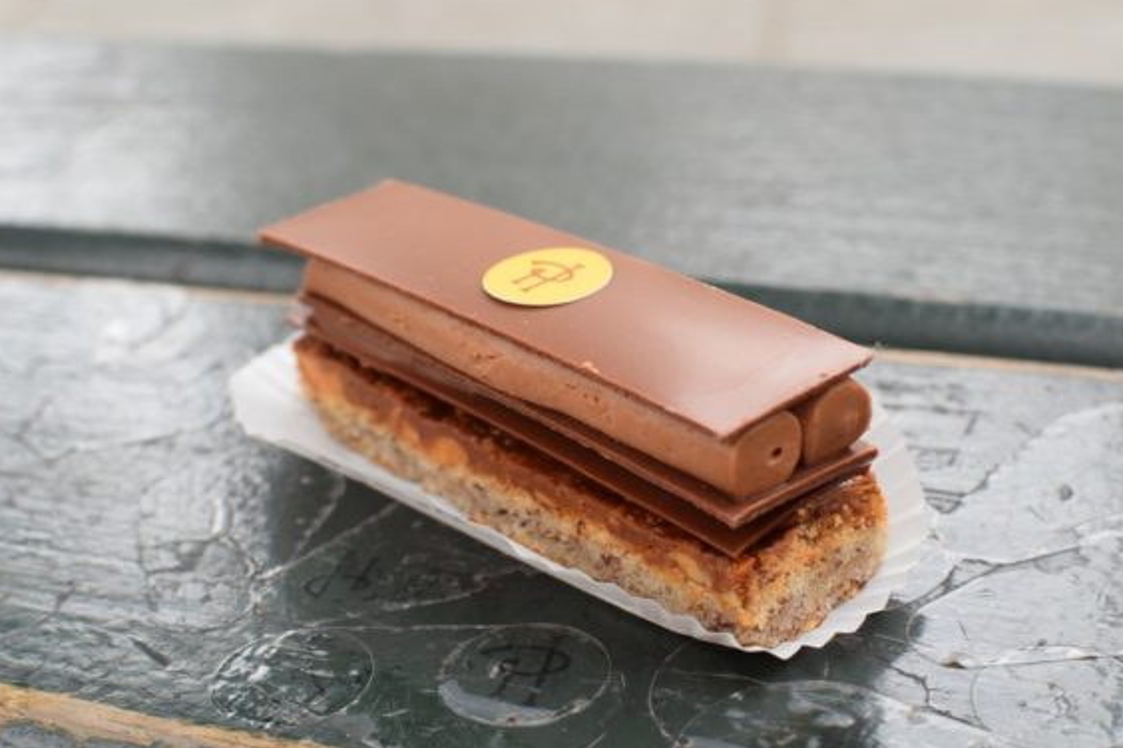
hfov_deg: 33.6
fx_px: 1858
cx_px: 617
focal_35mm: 60
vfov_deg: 22.8
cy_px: 379
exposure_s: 1/125
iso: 560
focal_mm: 35
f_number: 6.3
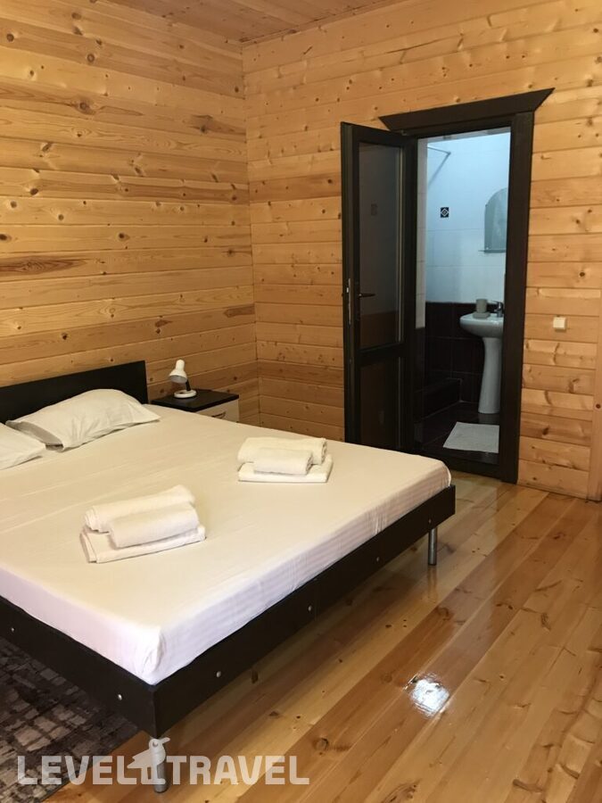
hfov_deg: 49.7
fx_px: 649
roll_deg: +1.3
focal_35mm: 28
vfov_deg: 63.4
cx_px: 301
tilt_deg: -11.7
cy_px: 402
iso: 64
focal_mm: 3.99
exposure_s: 1/17
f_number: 1.8
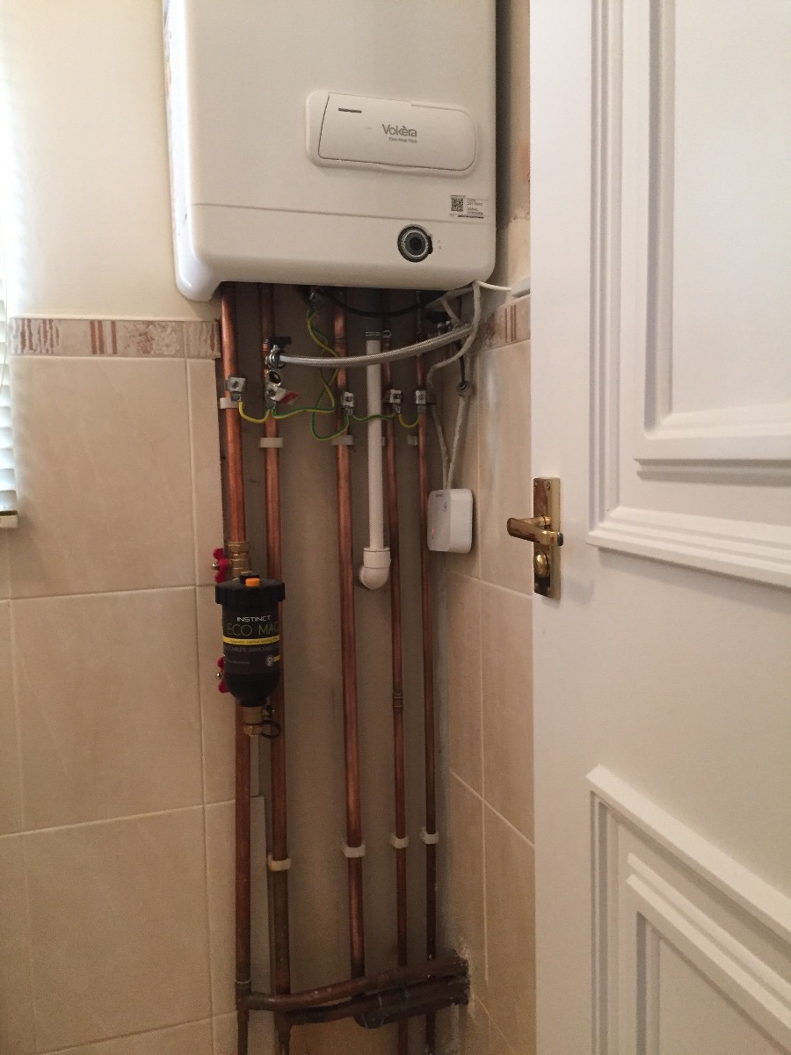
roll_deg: +0.6
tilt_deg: -5.7
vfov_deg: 61.7
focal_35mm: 29
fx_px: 884
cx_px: 396
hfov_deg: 48.2
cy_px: 528
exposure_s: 1/33
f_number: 2.2
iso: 250
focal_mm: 4.15
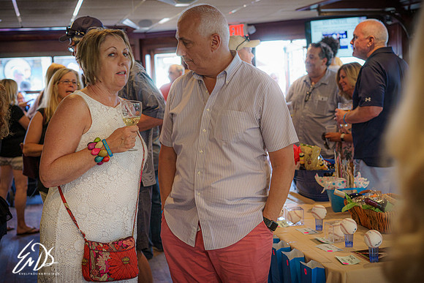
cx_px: 212
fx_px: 648
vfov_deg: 24.6
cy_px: 142
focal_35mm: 55
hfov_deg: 36.2
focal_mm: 55
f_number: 4
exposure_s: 1/60
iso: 1000
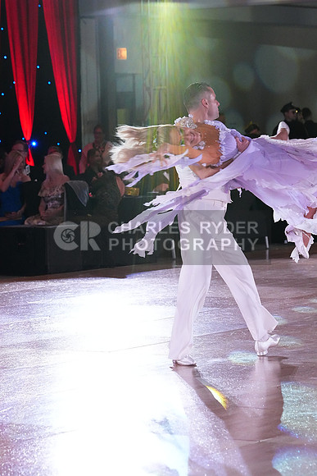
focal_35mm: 149
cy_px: 238
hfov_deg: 9.2
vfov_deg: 13.8
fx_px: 1967
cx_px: 158
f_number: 7.1
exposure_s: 1/400
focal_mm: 149
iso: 10000
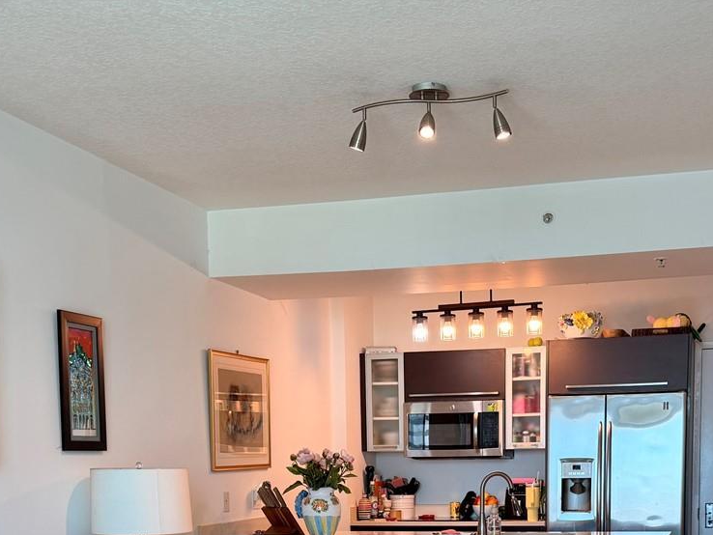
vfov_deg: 26.1
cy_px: 577
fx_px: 1071
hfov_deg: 36.7
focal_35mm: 52
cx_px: 421
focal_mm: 6.76
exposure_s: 1/120
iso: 100
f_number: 1.78
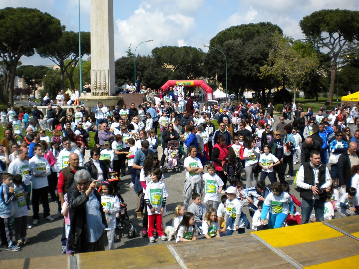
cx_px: 180
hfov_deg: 52.6
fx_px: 363
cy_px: 134
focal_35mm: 35
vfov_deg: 40.7
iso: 80
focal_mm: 6.3
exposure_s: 1/737
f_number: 4.6
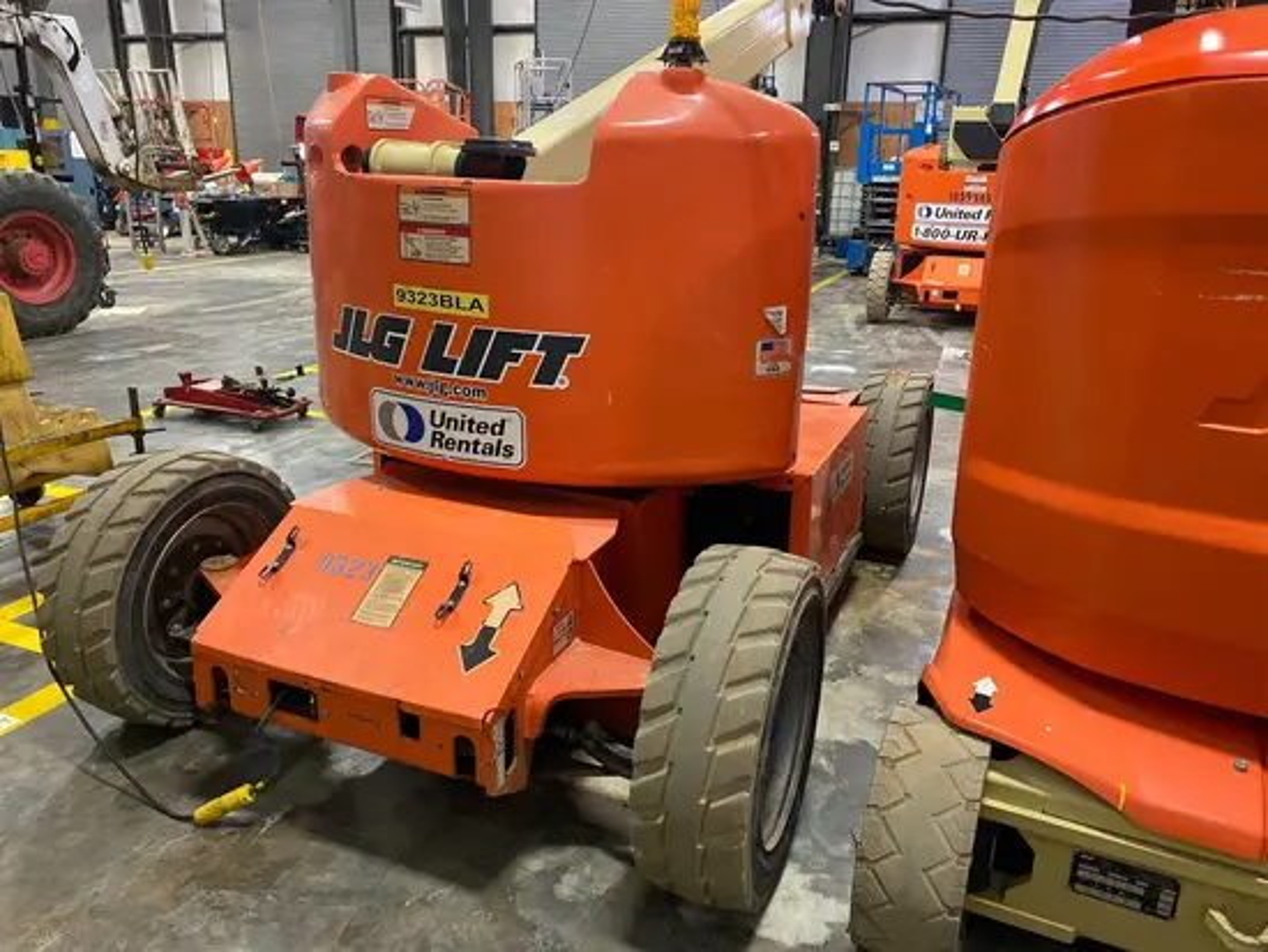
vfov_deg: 53.1
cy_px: 476
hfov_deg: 67.3
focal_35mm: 26
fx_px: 953
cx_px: 634
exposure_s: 1/57
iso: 500
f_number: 1.8
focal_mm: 4.25
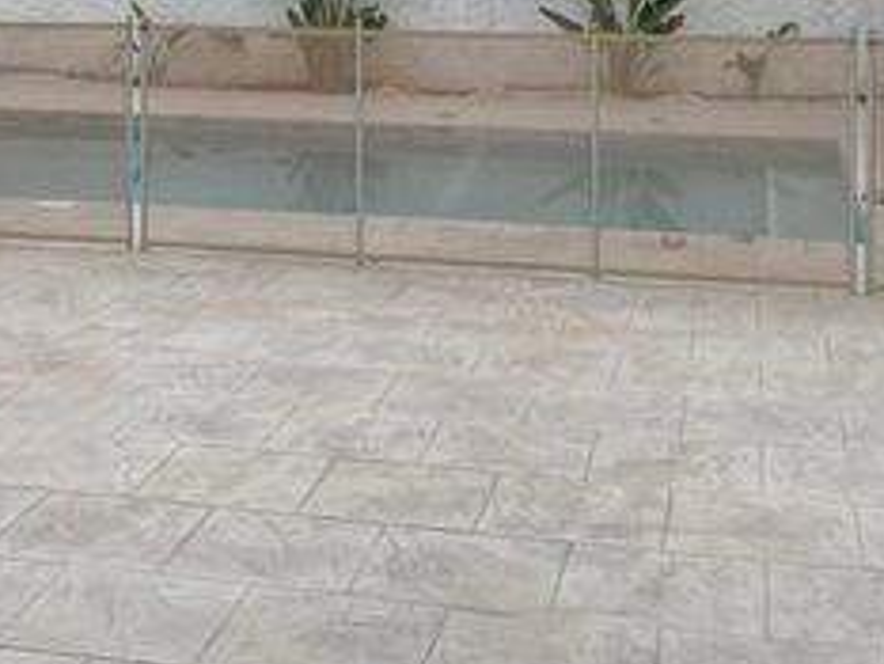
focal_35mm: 67
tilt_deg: -2.6
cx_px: 247
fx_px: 1712
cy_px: 0
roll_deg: -0.2
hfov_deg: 28.6
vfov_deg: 21.2
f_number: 1.8
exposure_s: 1/3610
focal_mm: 4.25
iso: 32
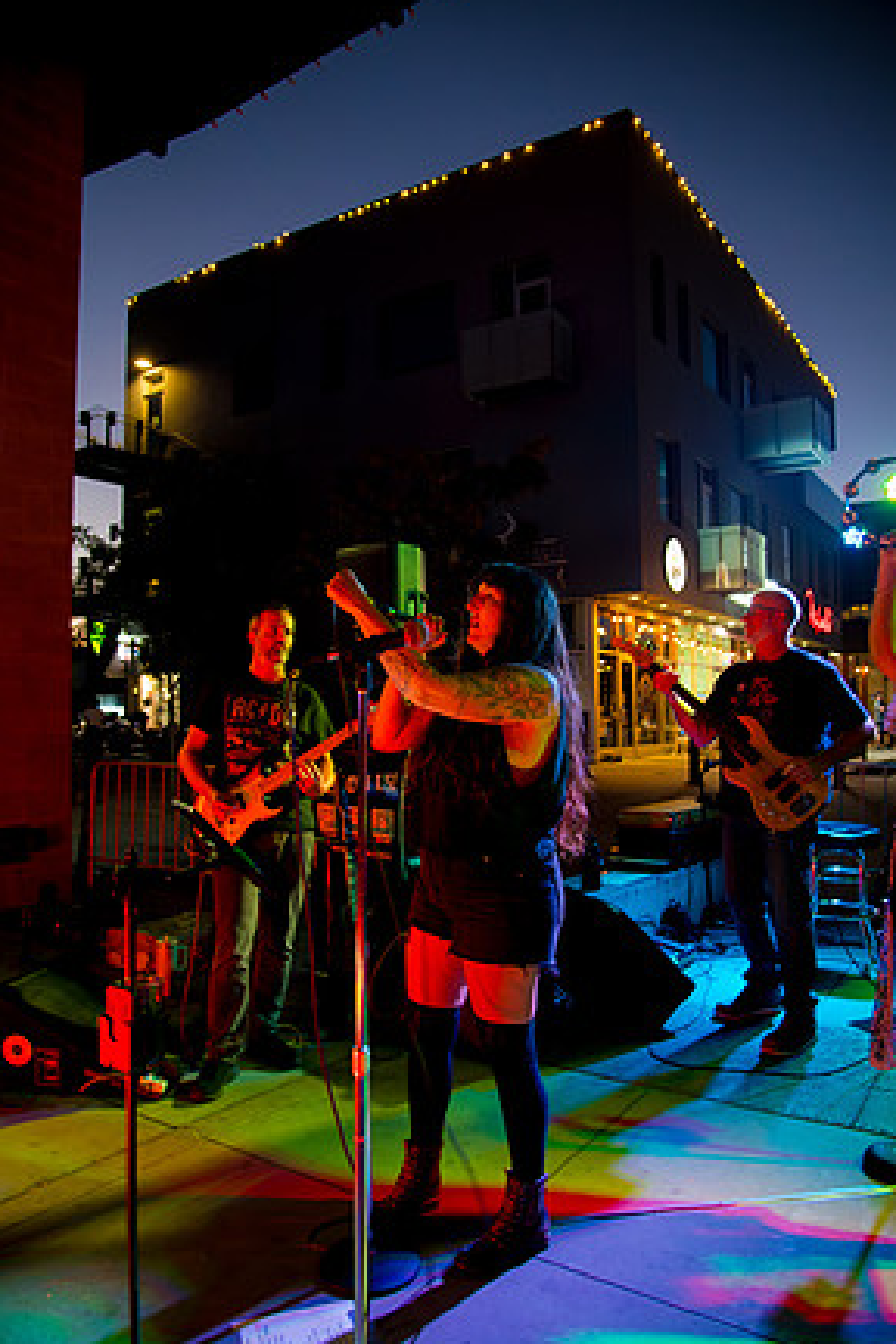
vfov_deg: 71.5
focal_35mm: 25
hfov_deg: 51.3
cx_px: 437
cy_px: 681
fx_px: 933
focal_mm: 24
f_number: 4
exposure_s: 1/50
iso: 4000
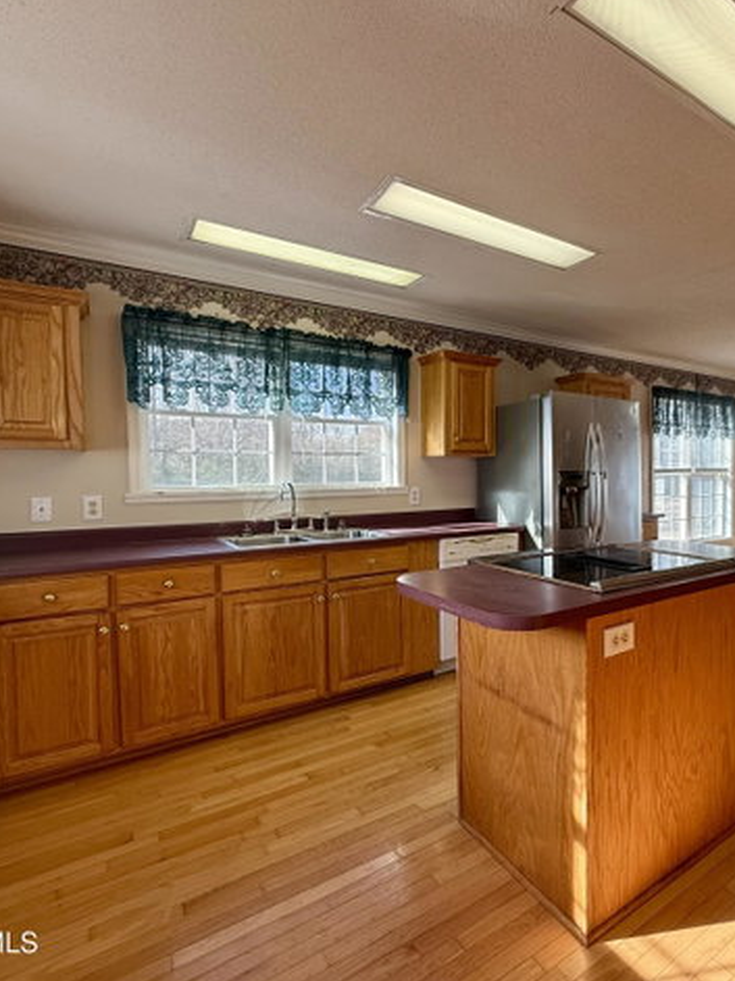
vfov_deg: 84.7
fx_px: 538
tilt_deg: -1.5
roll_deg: +0.5
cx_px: 490
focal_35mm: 19
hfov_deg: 66.8
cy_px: 489
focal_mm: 2.22
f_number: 2.2
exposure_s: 1/120
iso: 100
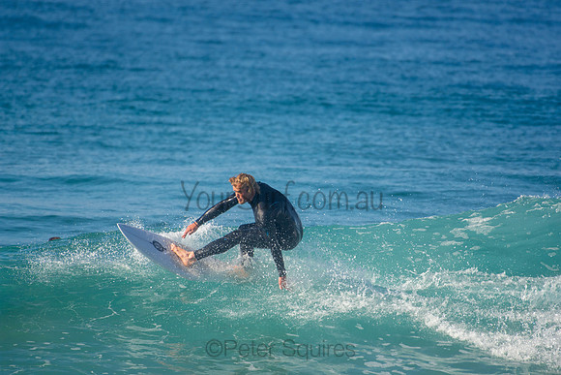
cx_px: 280
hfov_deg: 2.7
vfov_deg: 1.8
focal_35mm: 750
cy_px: 188
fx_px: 11690
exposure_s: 1/1600
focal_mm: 500
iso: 250
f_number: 5.6
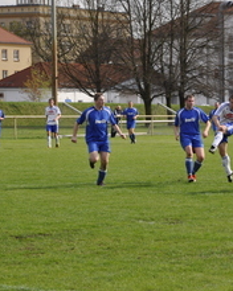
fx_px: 1431
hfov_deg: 9.2
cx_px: 286
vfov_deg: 11.6
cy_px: 180
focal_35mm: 166
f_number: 9
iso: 200
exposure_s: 1/320
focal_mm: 52
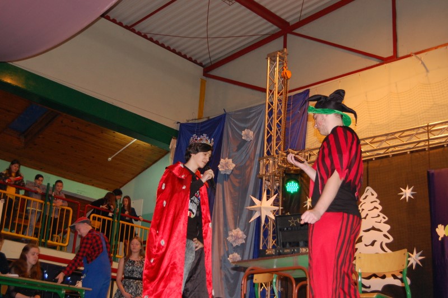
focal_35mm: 52
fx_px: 653
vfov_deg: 25.7
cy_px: 149
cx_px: 224
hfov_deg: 37.9
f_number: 4.8
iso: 800
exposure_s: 1/60
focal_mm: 35
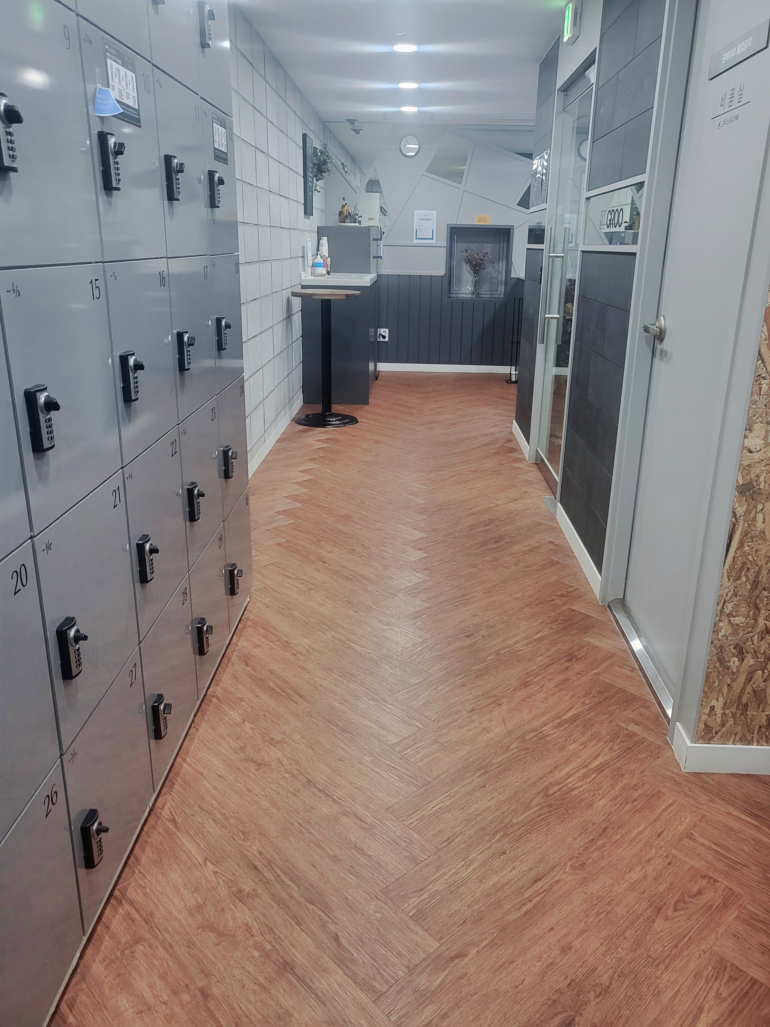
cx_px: 385
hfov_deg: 53.1
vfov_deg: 67.3
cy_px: 514
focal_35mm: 26
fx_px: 771
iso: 250
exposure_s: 1/39.1
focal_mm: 4.25
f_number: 1.8
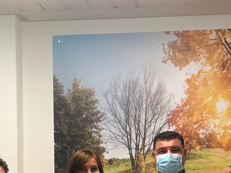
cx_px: 26
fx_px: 1161
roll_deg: +1.6
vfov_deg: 8.4
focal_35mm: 174
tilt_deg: -0.9
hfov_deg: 11.3
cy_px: 212
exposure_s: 1/33
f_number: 2.8
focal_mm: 6.6
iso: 125
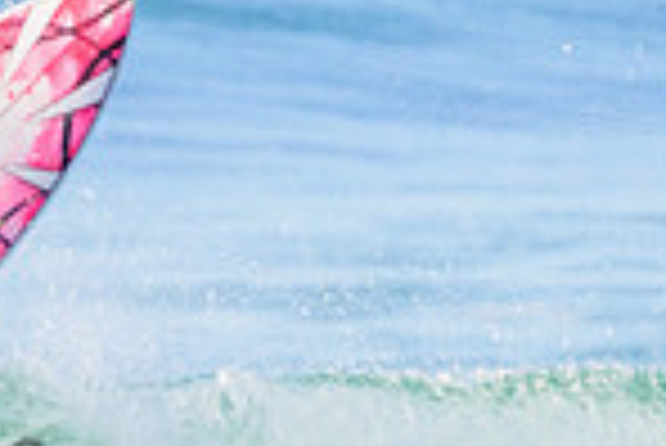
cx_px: -22
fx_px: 57924
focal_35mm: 3128
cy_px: 471
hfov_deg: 0.7
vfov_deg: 0.4
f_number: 11
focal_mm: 800
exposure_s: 1/2000
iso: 3600
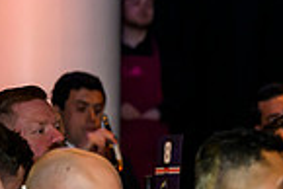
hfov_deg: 4.6
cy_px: 287
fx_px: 3462
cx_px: 527
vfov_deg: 3.1
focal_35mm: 440
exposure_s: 1/250
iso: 2500
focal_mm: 110
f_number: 3.2
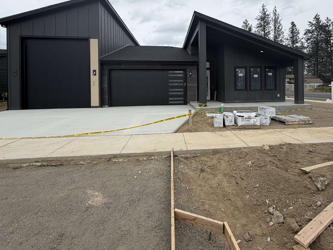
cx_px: 198
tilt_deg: -0.8
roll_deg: +1.1
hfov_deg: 83.7
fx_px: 183
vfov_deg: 67.1
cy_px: 87
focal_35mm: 19
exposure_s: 1/955
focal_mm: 2.22
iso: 20
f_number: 2.2
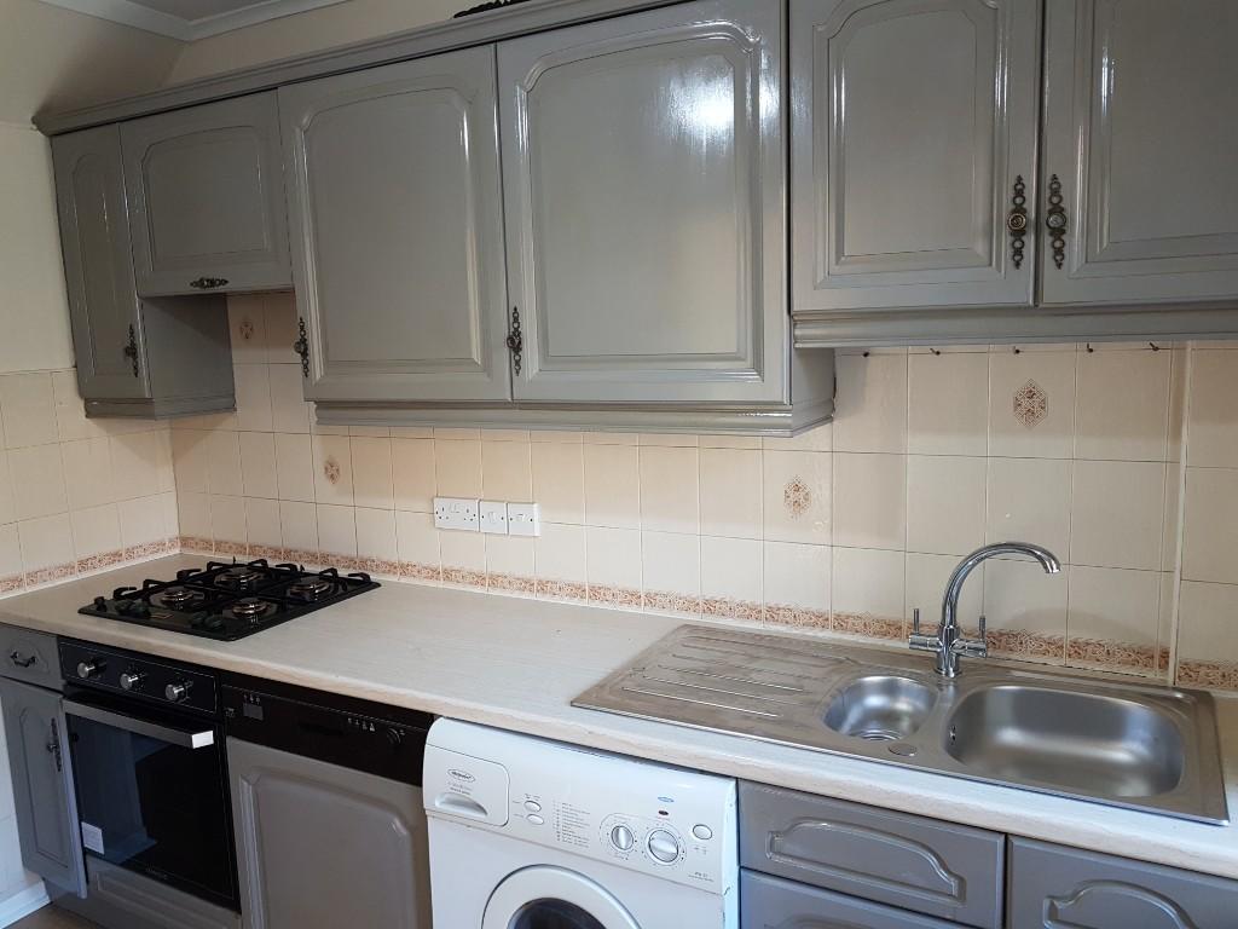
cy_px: 464
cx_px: 619
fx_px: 930
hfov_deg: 67.3
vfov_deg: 53.1
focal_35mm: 26
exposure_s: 1/50
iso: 80
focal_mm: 4.2
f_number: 1.7
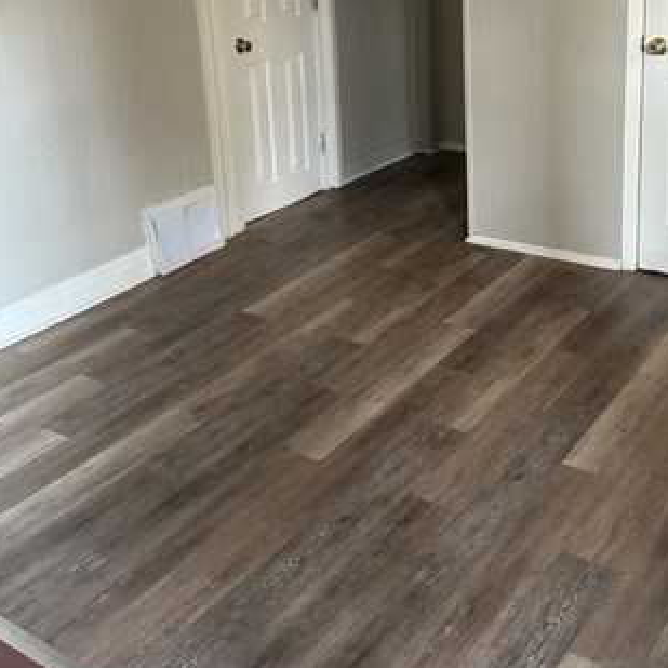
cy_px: 173
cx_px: 404
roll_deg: +2.2
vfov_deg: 37.5
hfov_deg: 38.2
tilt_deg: -15.2
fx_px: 961
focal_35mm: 44
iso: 800
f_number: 1.78
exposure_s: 1/60
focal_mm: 6.86
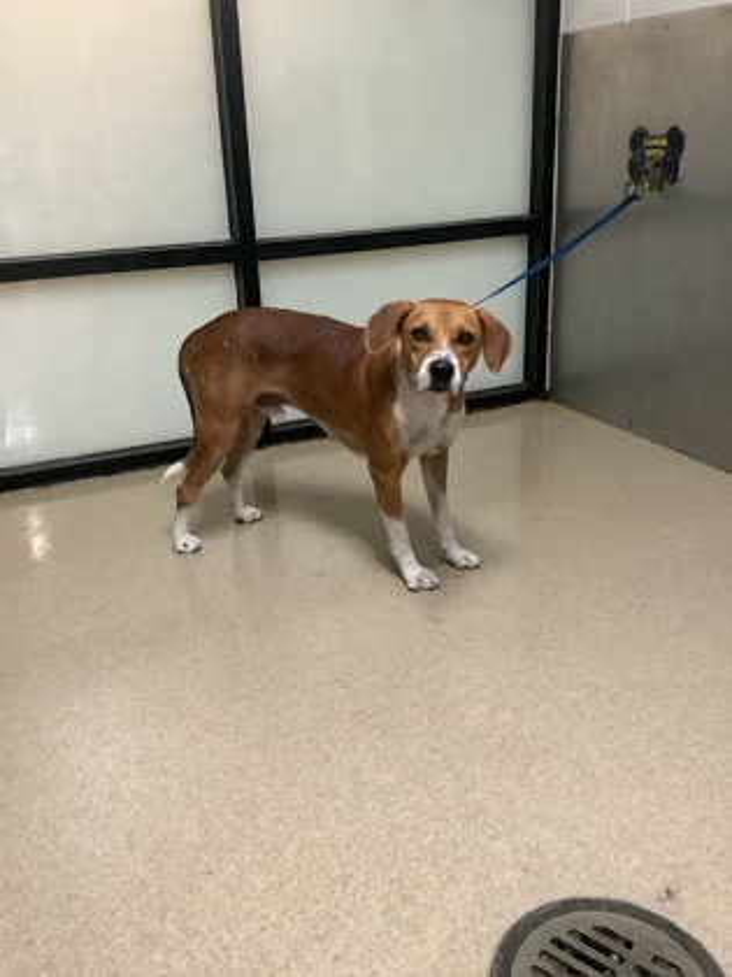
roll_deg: +1.8
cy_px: 488
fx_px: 874
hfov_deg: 45.4
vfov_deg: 58.4
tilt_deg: -18.6
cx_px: 366
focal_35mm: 31
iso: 400
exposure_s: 1/40
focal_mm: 3.3
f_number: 2.4
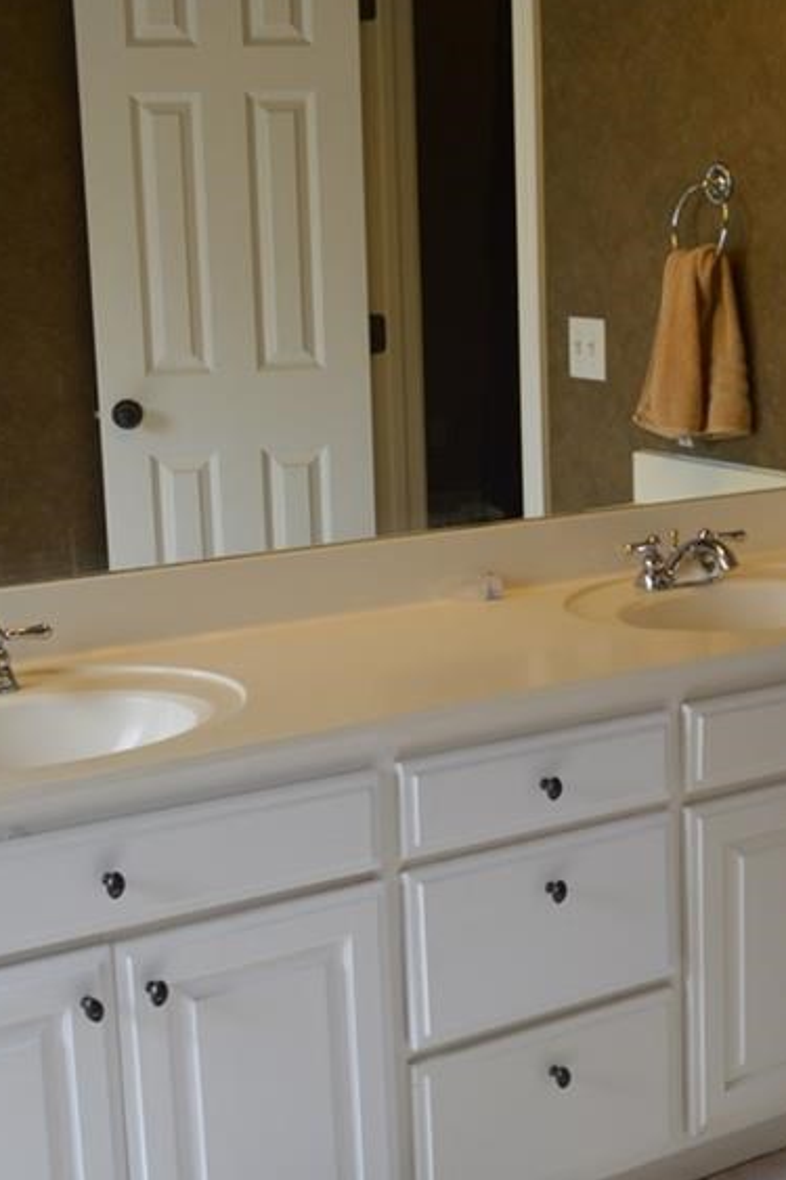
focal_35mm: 60
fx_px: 1966
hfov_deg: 22.1
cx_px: 713
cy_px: 587
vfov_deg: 33.4
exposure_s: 1/100
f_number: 5
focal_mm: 22
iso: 400
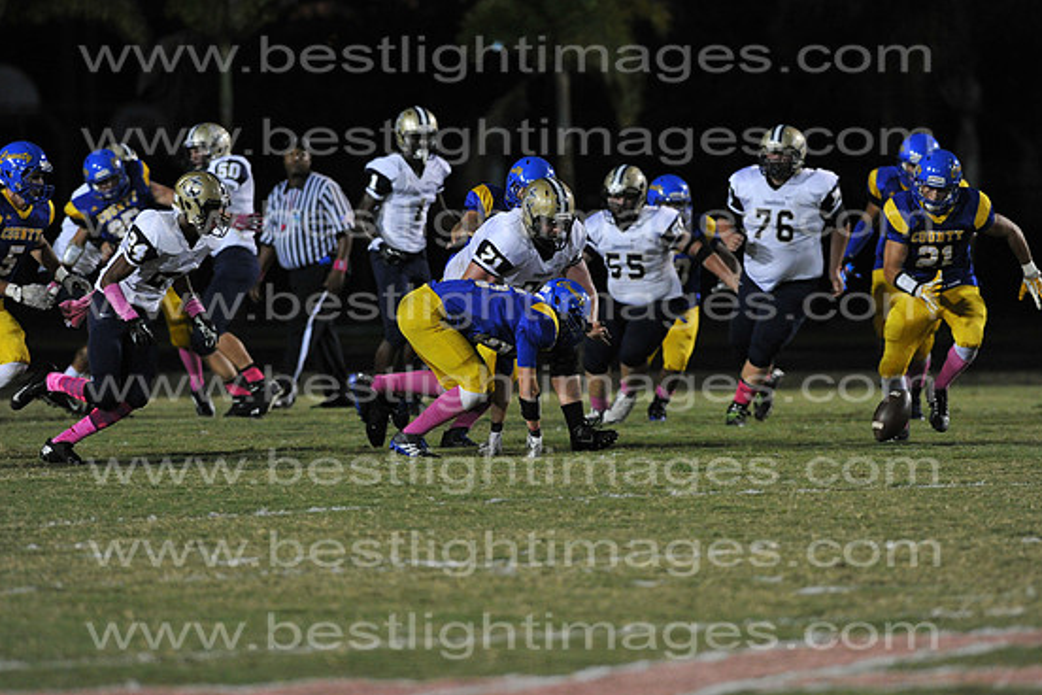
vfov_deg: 4.4
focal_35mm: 315
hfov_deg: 6.5
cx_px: 513
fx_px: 9117
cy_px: 348
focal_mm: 300
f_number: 4
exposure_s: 1/500
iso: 5000
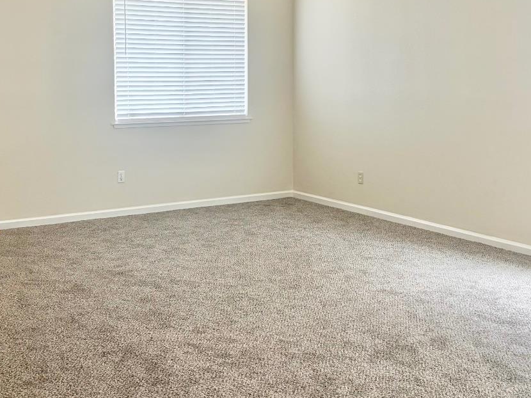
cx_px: 239
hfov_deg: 40.4
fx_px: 721
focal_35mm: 47
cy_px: 117
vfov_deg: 30.5
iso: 125
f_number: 1.6
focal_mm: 5.96
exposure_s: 1/60
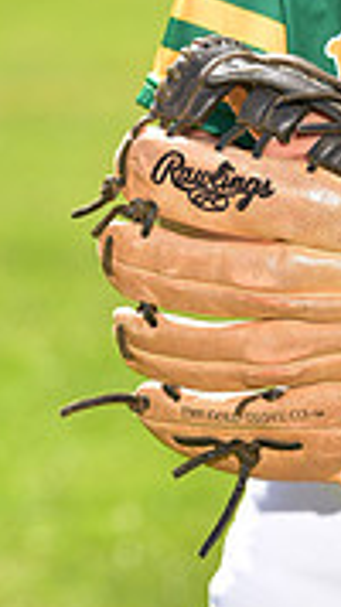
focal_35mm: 461
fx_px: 7417
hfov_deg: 2.6
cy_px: -208
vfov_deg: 4.7
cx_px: 486
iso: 100
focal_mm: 135
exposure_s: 1/250
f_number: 5
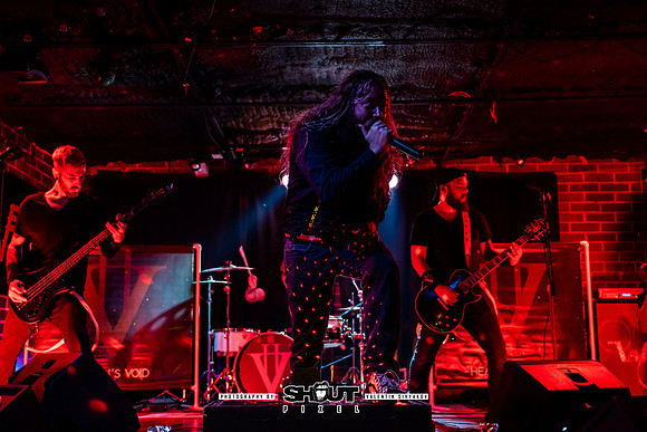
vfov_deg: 30.5
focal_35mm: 44
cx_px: 324
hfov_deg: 44.5
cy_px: 216
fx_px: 791
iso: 2500
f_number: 2.8
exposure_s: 1/200
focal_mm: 44
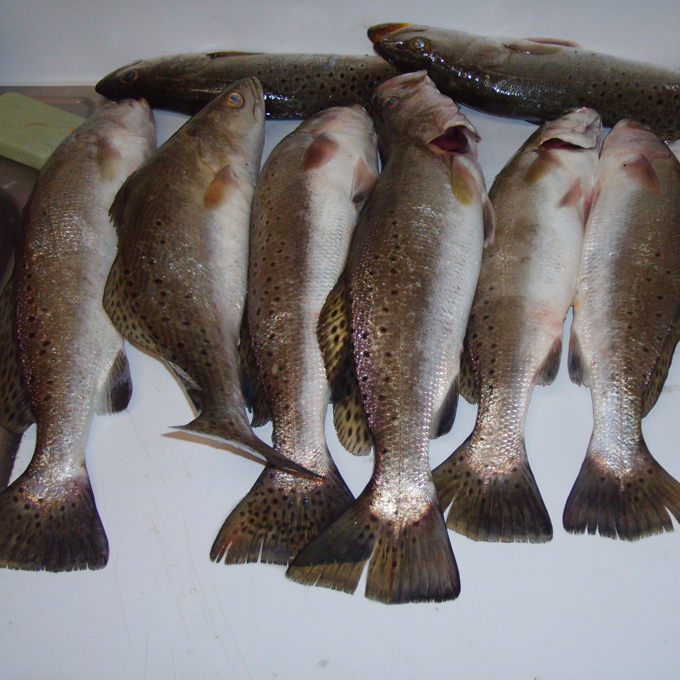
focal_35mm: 51
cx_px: 447
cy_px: 341
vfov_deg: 33.4
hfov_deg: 33.1
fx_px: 1133
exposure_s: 1/45
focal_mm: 7.2
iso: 100
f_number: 3
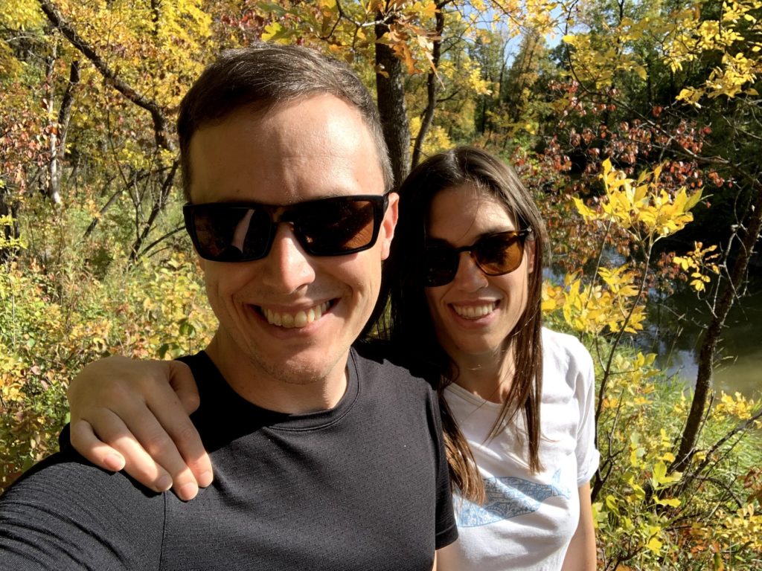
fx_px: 704
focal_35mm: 32
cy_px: 286
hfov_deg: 56.8
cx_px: 381
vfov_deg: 44.2
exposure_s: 1/451
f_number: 2.2
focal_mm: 2.87
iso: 16
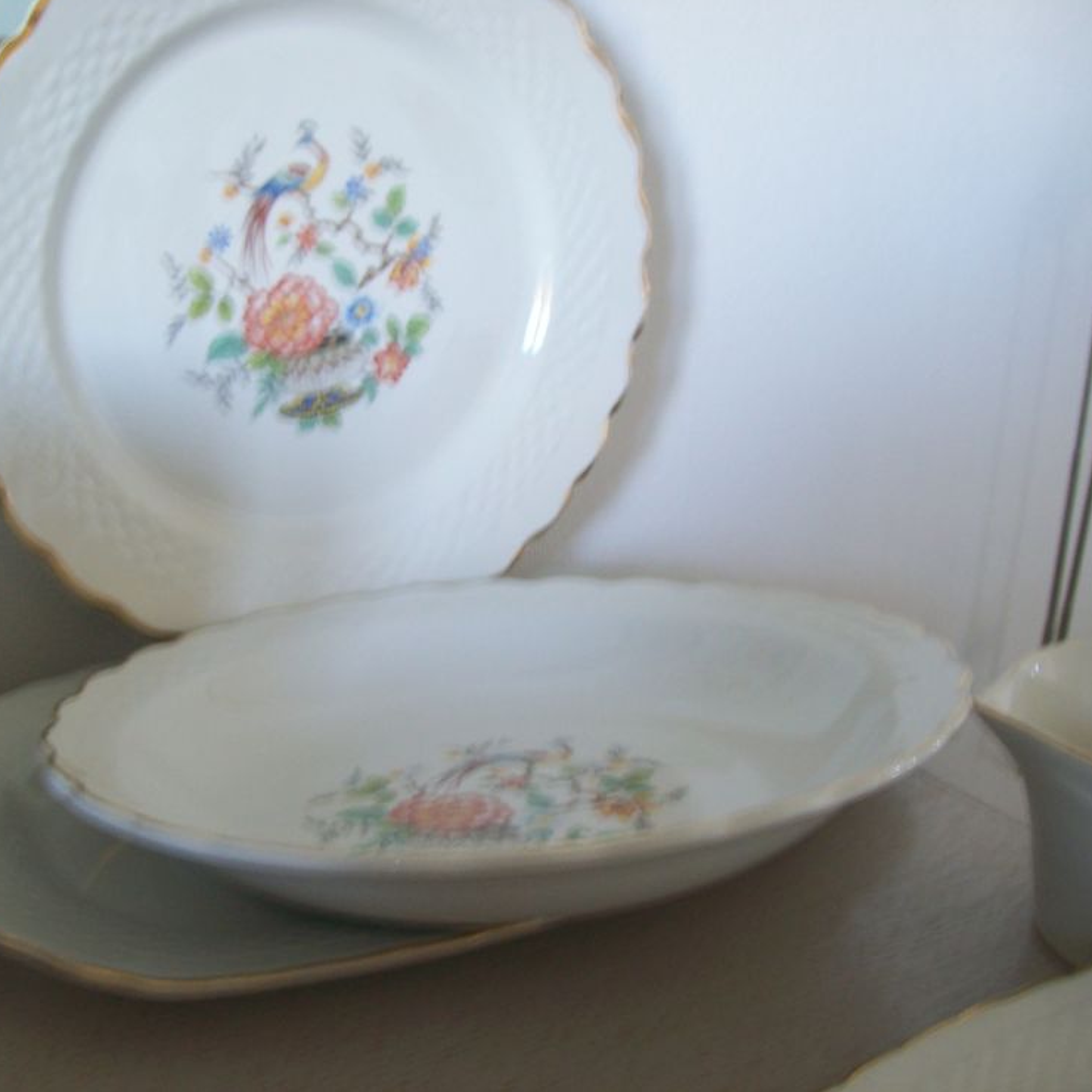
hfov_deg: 39.1
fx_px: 1535
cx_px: 483
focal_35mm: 43
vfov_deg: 39.2
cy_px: 541
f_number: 2.7
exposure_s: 1/5.97
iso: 80
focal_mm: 6
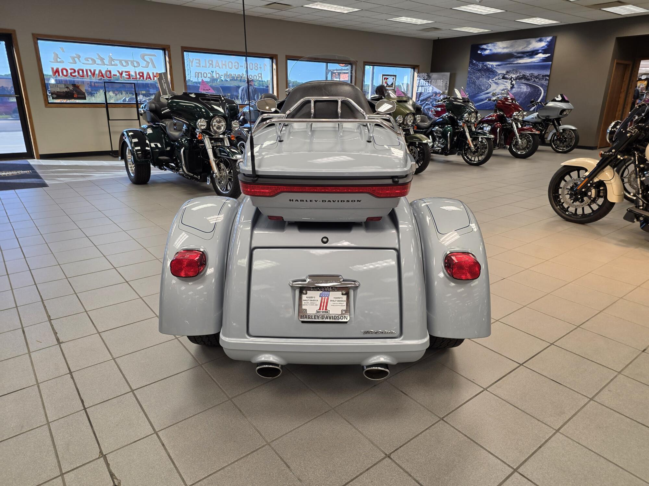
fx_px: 431
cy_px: 243
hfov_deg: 73.9
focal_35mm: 23
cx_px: 324
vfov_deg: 58.9
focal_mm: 6.25
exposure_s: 1/120
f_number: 1.7
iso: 80
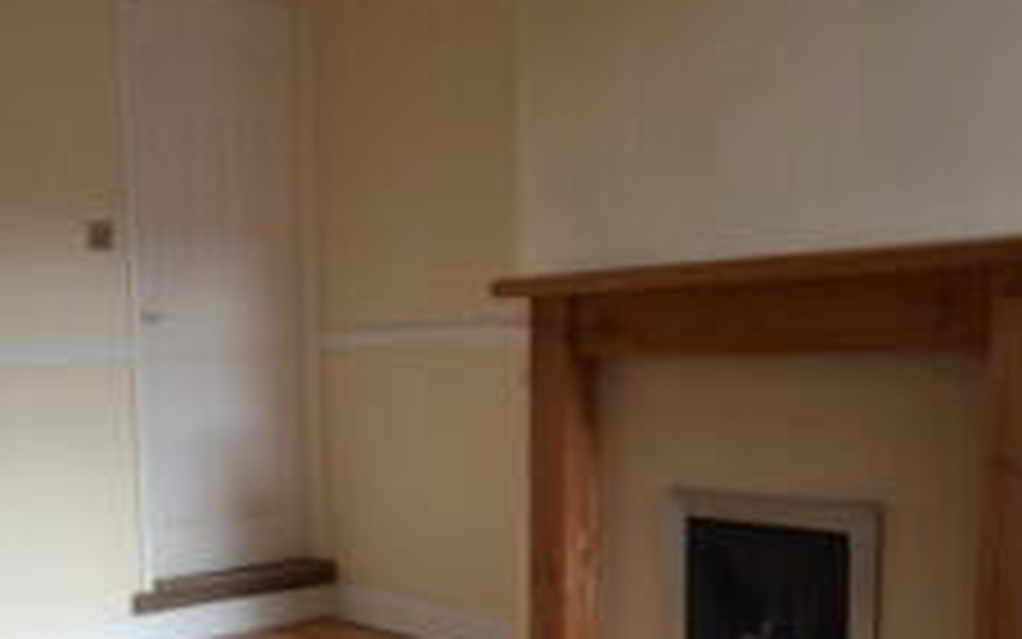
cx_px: 176
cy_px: 518
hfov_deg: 39.5
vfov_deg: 26.1
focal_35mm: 48
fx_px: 1350
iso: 500
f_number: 4.2
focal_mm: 11
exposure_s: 1/60
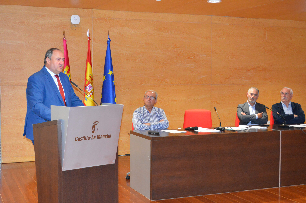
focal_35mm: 52
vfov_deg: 25.7
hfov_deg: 37.9
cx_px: 153
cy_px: 102
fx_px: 446
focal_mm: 35
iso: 2800
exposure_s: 1/60
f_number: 5
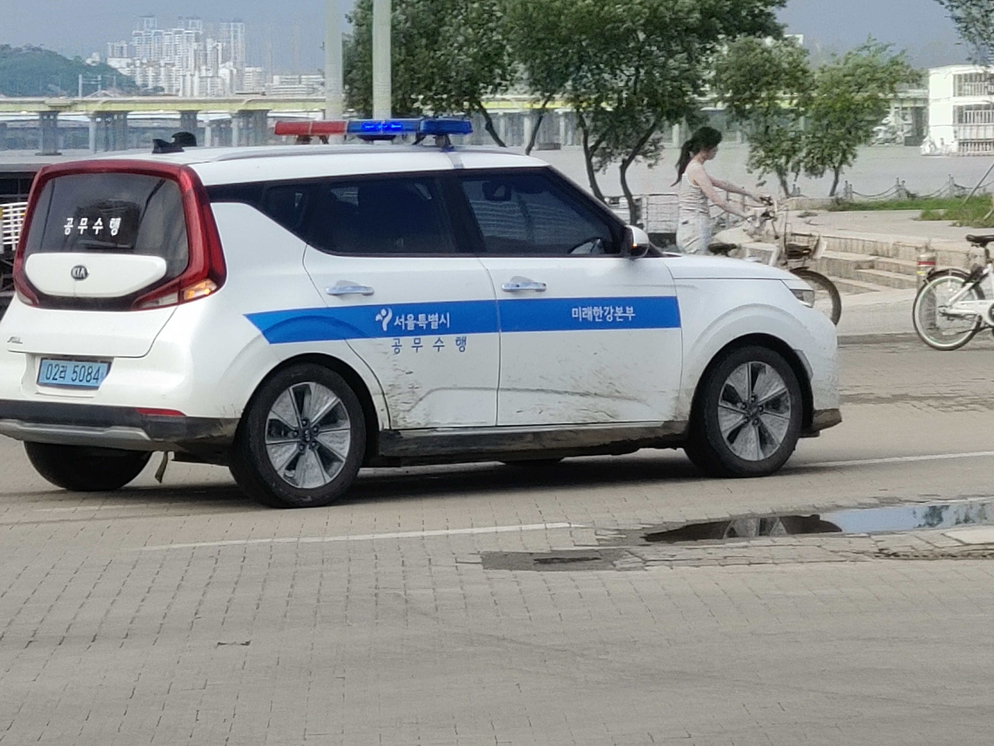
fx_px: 4939
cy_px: 373
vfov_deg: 8.6
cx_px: 497
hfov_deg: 11.5
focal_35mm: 172
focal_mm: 5.88
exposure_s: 1/543
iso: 50
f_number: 2.4
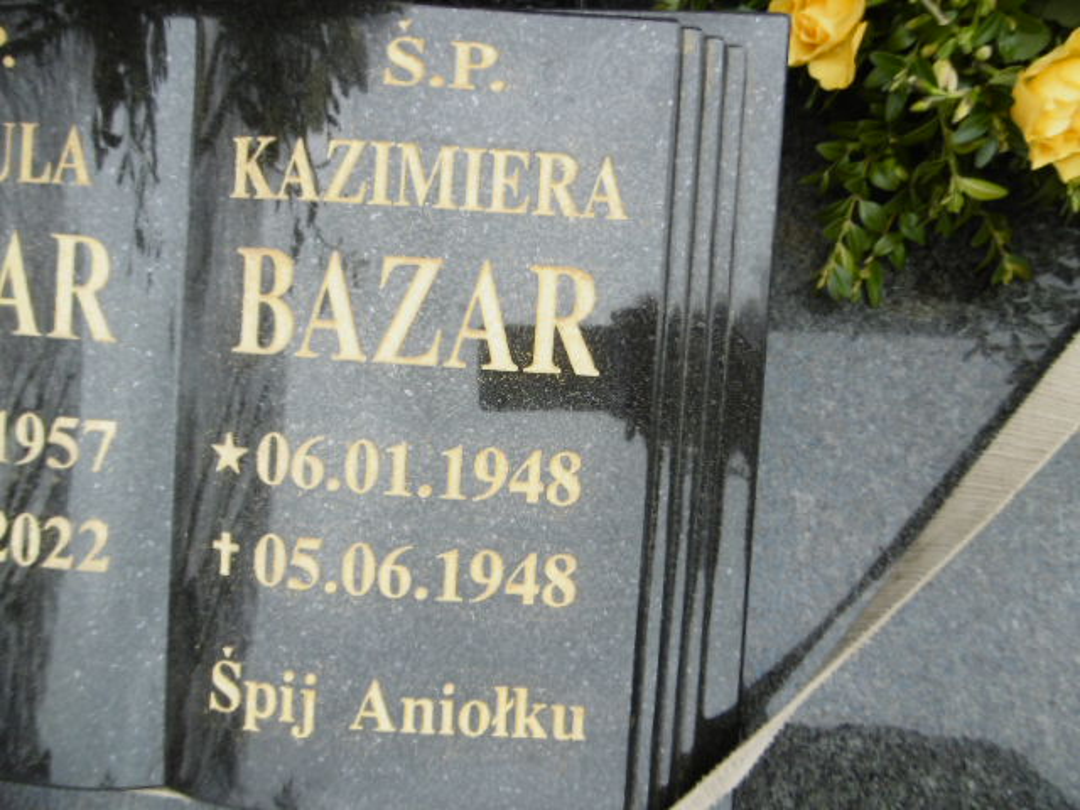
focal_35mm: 24
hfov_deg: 71.6
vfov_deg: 56.8
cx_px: 540
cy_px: 405
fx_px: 749
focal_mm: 4.3
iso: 100
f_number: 3.1
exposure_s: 1/160
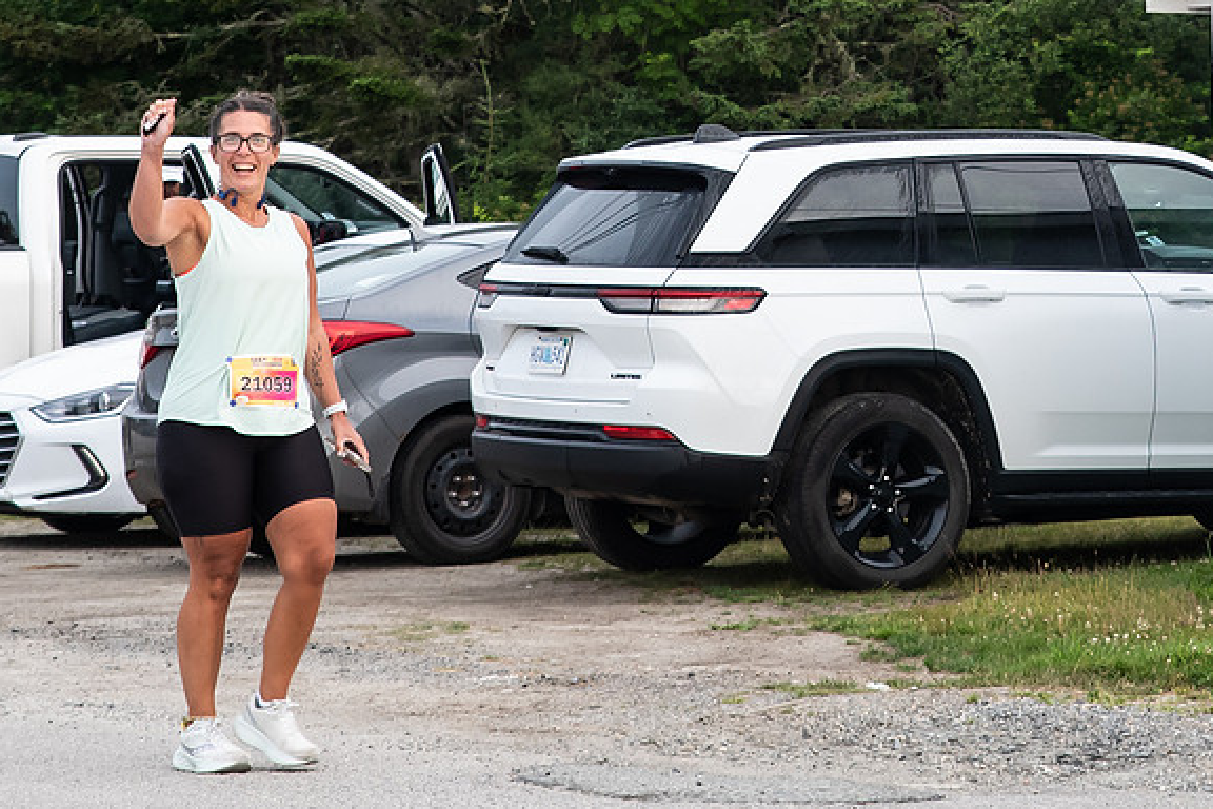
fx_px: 5323
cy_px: -162
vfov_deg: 8.6
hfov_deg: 12.9
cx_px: 1005
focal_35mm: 158
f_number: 3.2
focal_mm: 56
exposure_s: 1/250
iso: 800
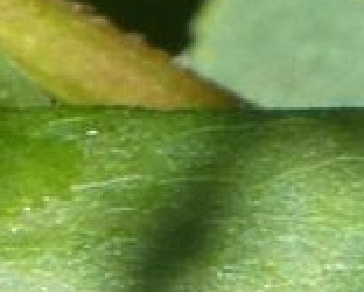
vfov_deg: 0.7
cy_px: 378
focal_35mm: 2288
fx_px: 24664
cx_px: -542
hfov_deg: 0.8
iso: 125
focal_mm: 76.7
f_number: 5.6
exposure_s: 1/100
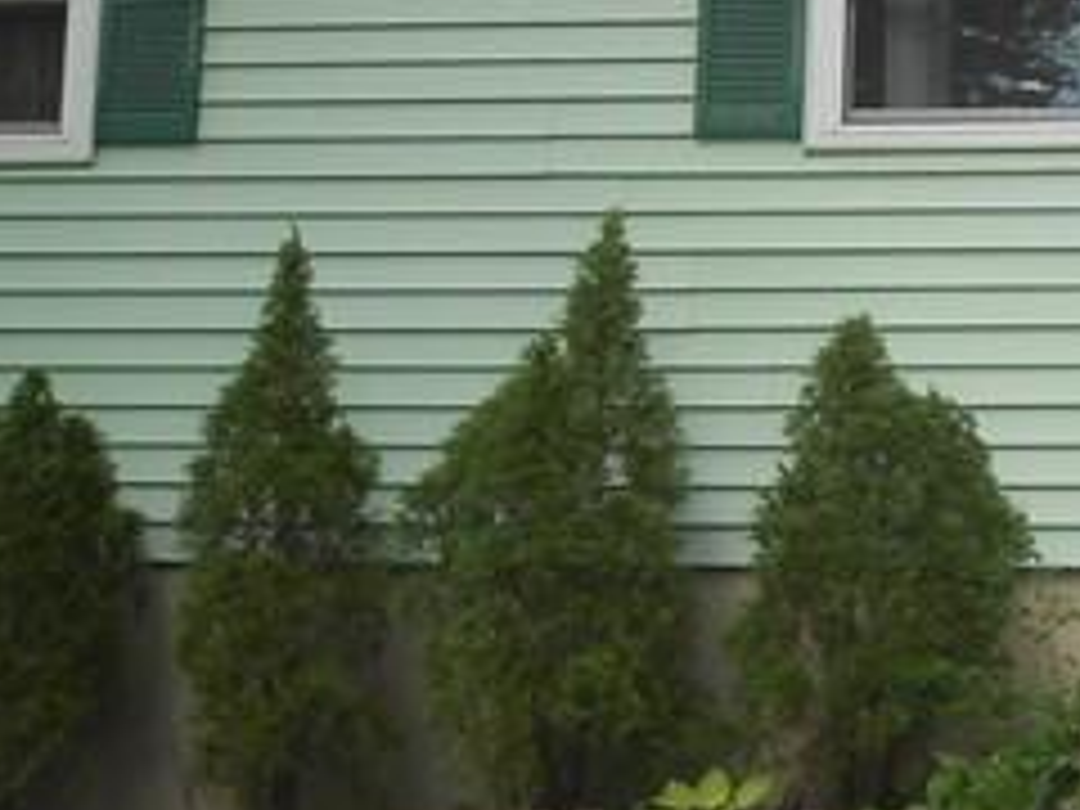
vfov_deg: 13.3
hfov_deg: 17.3
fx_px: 3463
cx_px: 1107
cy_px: 284
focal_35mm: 111
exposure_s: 1/60
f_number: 3.5
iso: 80
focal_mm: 4.6
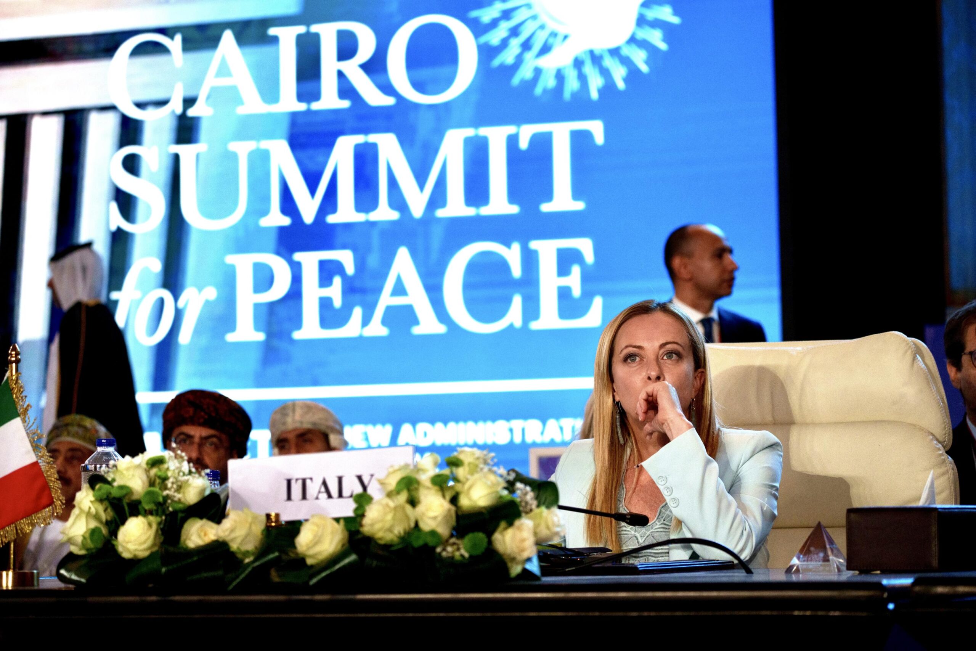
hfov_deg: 20.4
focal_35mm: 100
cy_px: 326
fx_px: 2711
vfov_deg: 13.7
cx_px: 488
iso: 2500
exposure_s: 1/320
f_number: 4.5
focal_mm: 100
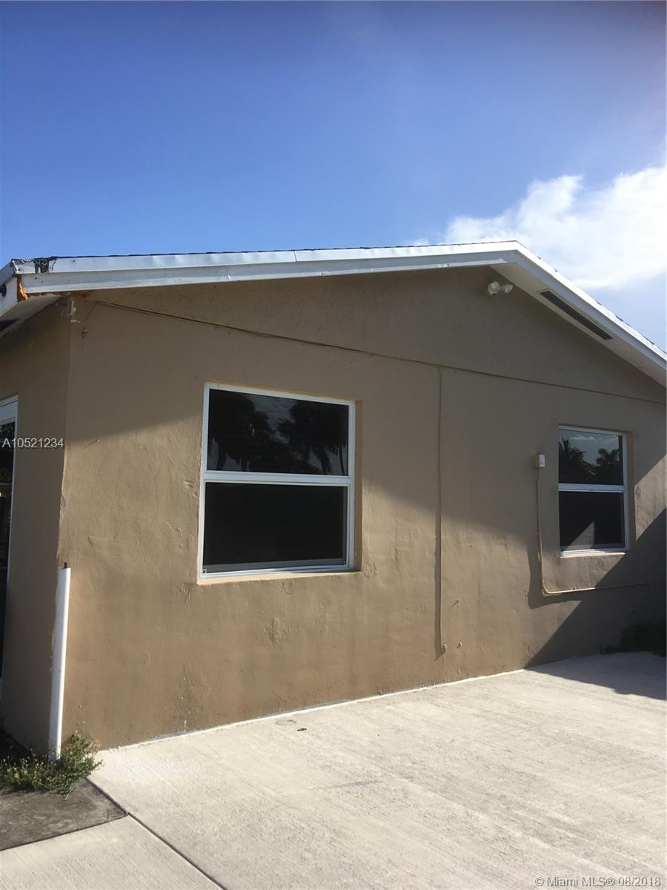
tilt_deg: +8.1
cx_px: 334
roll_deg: -2.1
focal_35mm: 29
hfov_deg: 48.2
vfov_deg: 61.7
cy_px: 445
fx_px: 745
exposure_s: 1/1399
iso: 25
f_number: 2.2
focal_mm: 4.15
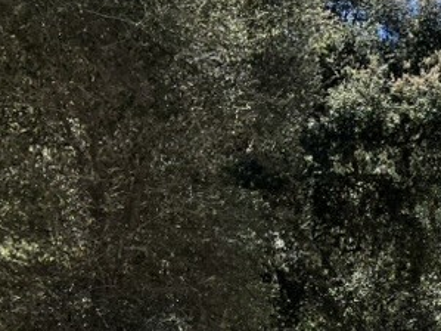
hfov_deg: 18.4
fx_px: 1223
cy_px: 483
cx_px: 636
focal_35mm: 96
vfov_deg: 14.4
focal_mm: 3.99
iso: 32
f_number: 1.8
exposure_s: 1/899
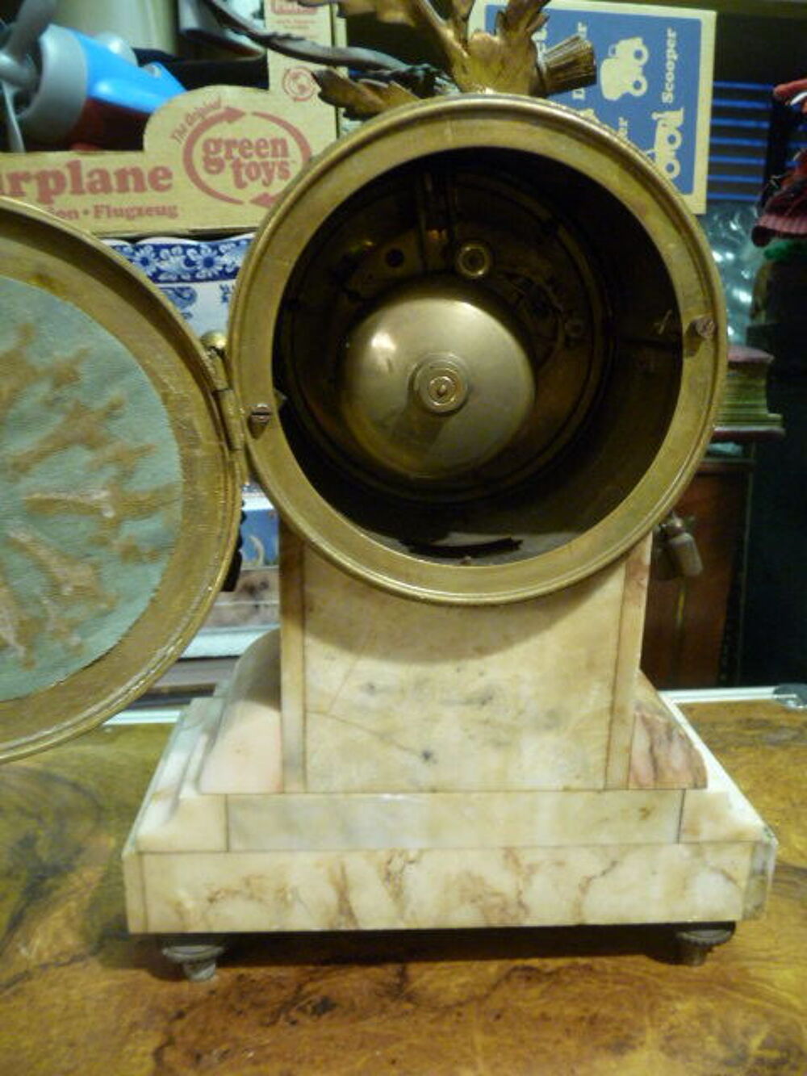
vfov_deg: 63.4
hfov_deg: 49.8
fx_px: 870
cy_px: 538
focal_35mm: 28
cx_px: 404
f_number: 3.3
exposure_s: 1/10
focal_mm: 4.7
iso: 400
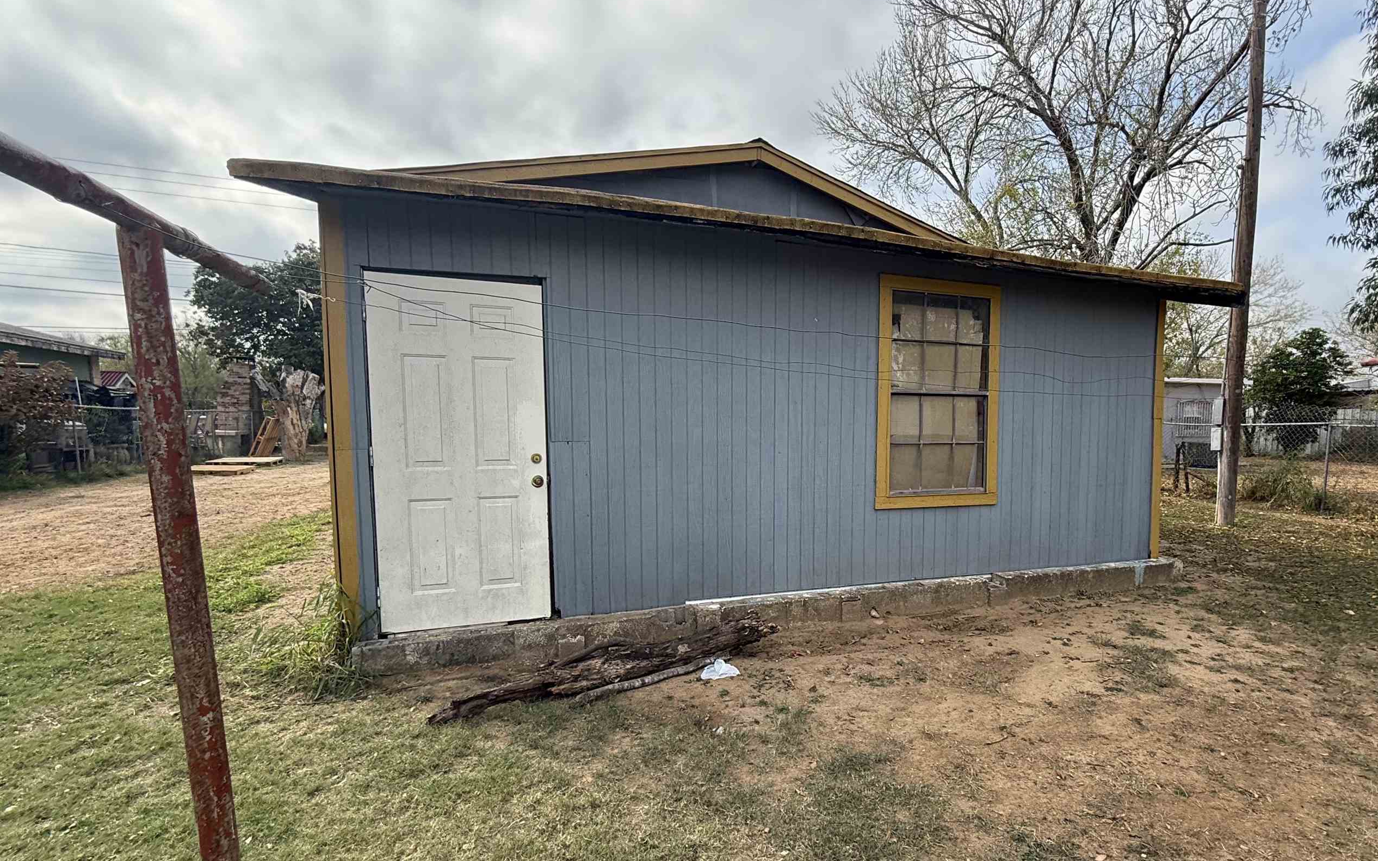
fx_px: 676
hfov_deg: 90.6
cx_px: 783
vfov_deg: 64.8
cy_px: 479
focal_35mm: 18
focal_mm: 2.22
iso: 64
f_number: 2.2
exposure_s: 1/799
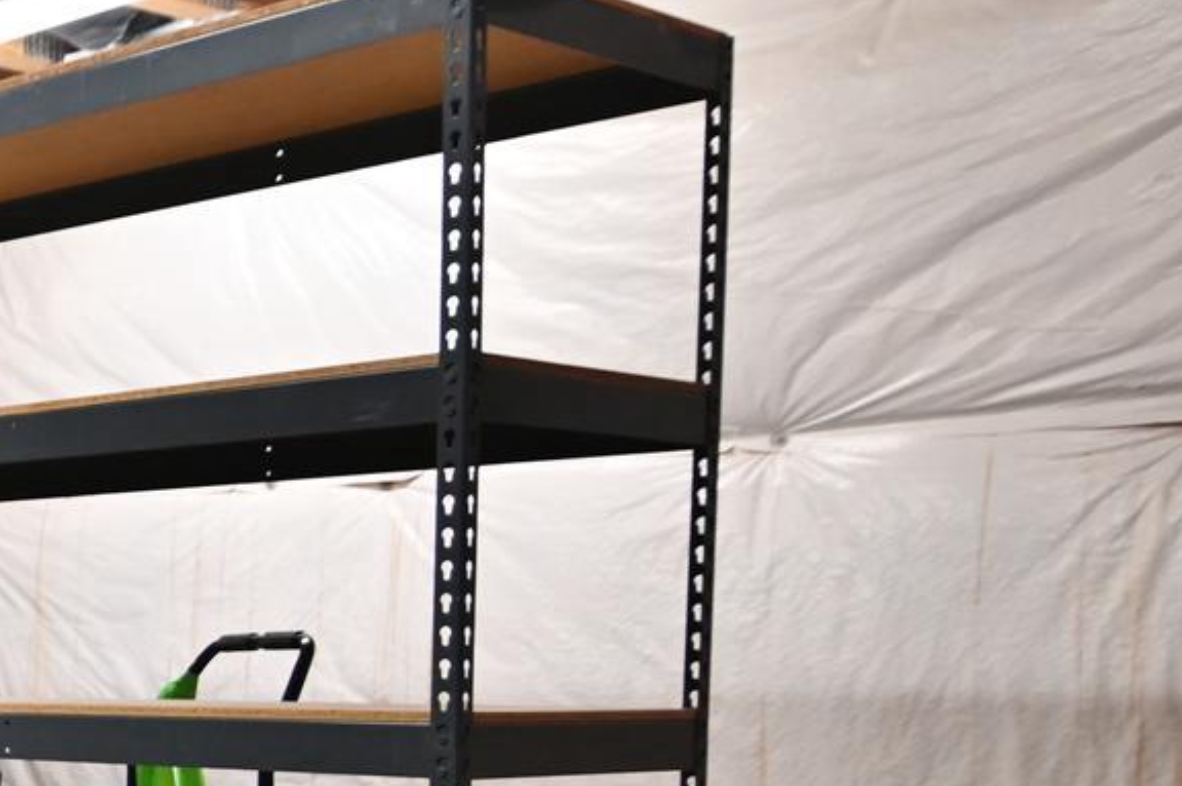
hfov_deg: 22.0
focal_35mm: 64
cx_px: -858
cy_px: 729
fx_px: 2099
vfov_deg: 20.7
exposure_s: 1/125
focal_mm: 18
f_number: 2.8
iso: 1400
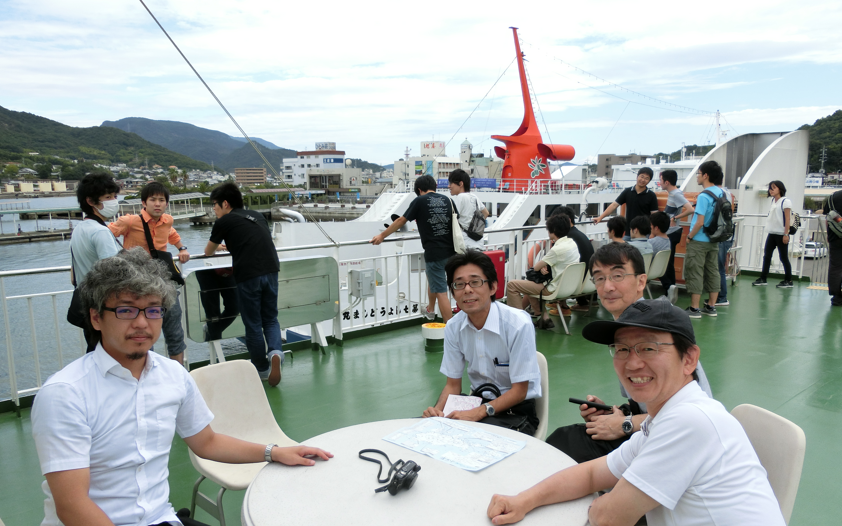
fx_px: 620
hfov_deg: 68.4
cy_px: 292
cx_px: 415
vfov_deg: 45.9
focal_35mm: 27
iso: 80
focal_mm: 4.5
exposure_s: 1/500
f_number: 3.5
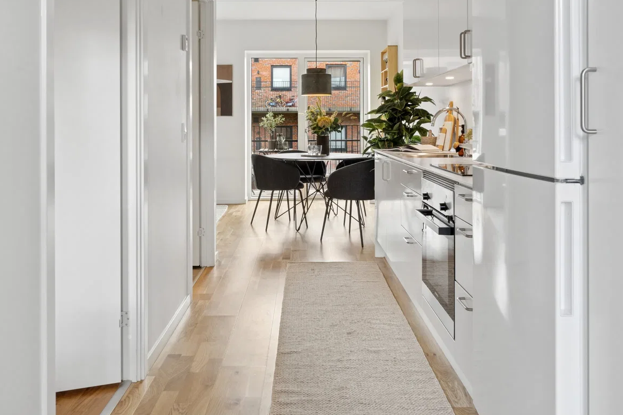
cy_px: 137
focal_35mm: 33
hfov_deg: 57.2
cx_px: 312
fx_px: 571
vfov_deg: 39.5
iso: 200
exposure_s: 1/50
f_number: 7.1
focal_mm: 16
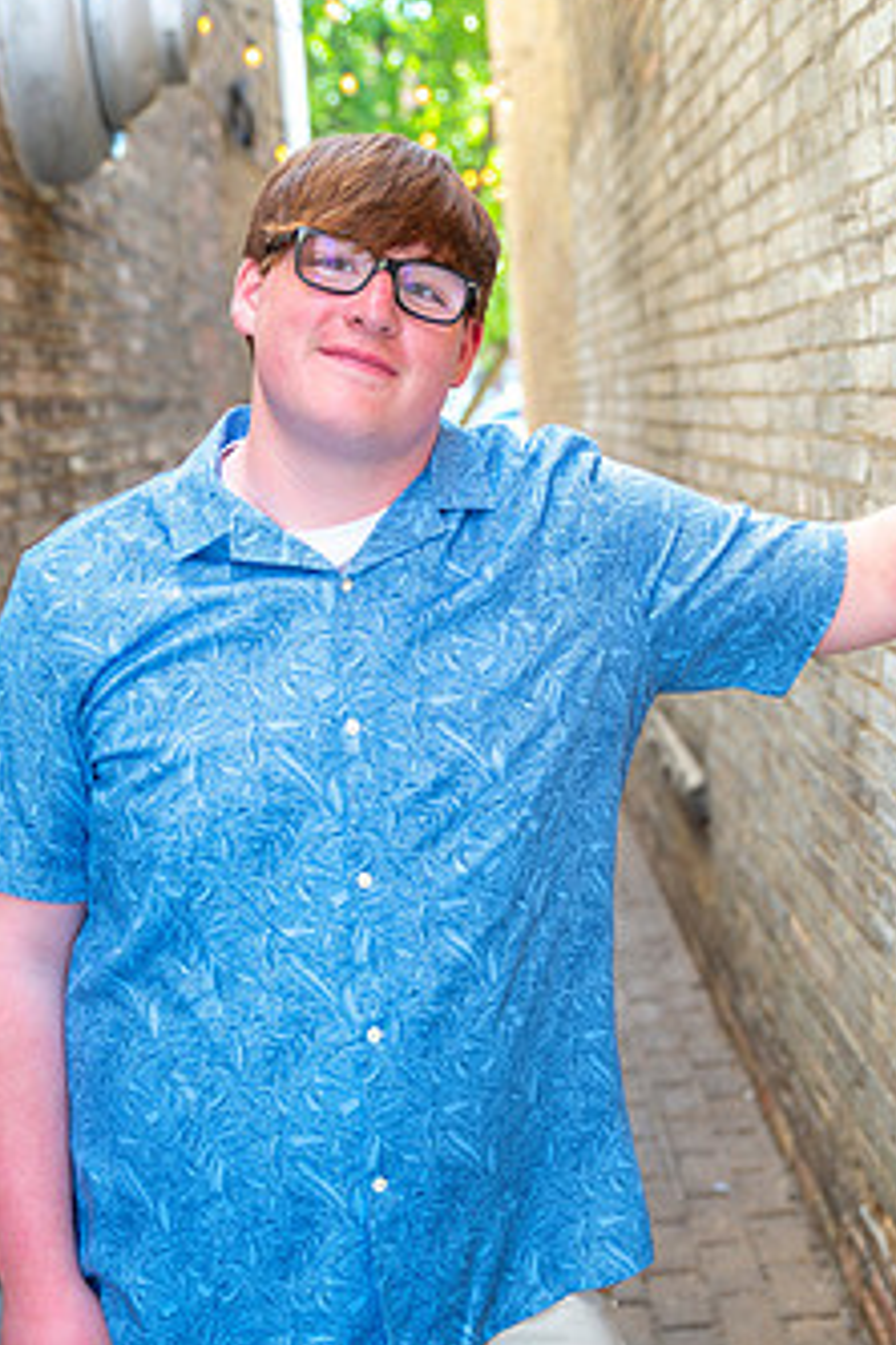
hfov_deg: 25.1
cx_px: 464
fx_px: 2016
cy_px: 719
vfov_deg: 36.9
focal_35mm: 54
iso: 160
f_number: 2.8
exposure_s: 1/100
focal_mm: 40
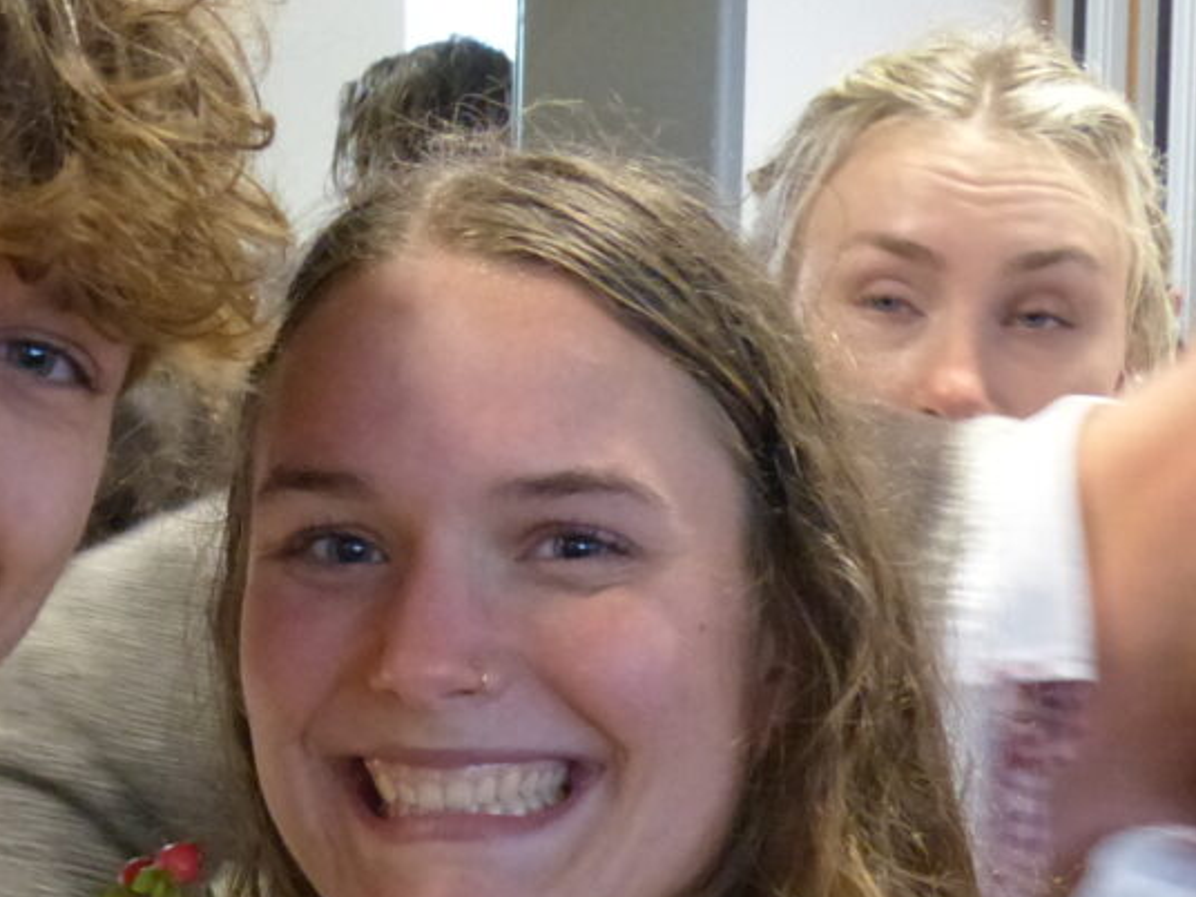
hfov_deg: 17.3
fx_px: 3870
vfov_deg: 13.2
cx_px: 107
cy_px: 696
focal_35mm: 112
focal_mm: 9.1
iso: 800
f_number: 2.8
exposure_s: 1/40
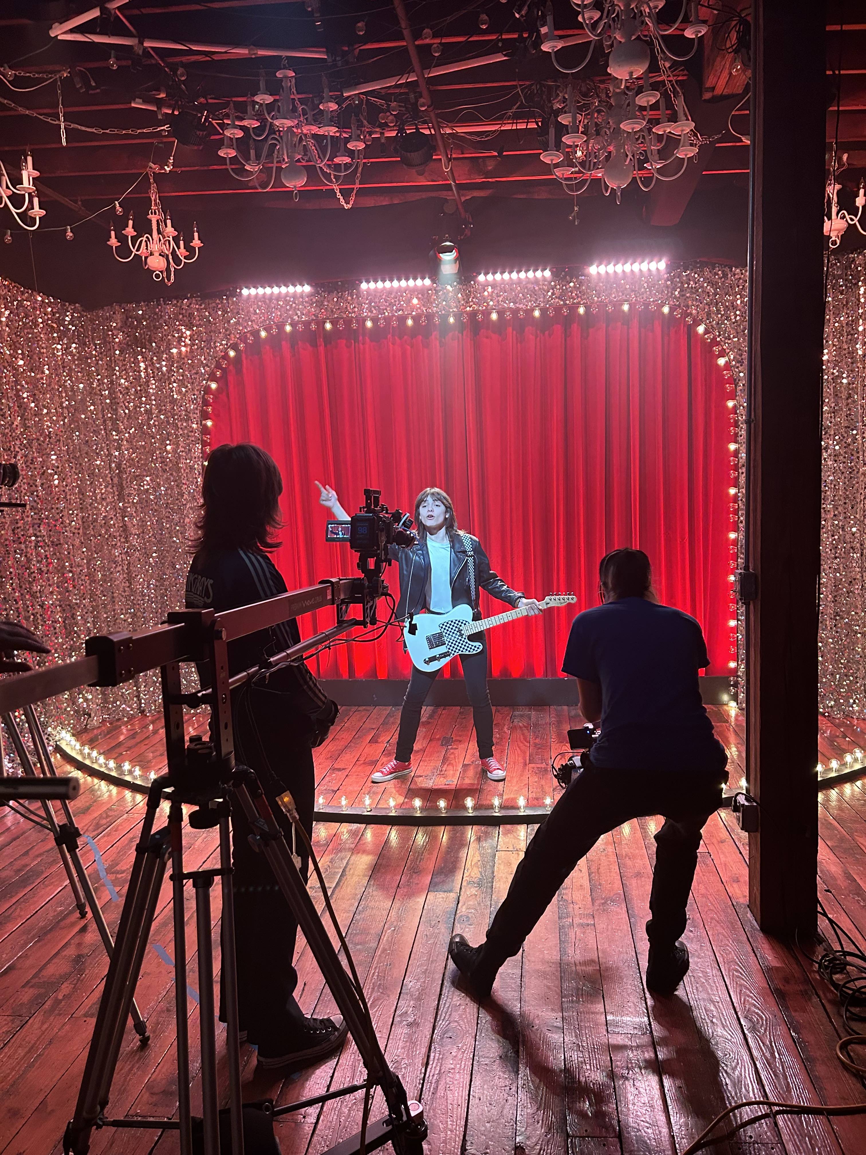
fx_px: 867
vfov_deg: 67.3
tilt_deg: -6.4
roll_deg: +3.8
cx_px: 433
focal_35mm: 26
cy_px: 578
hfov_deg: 53.1
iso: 250
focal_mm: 5.7
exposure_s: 1/60
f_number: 1.5
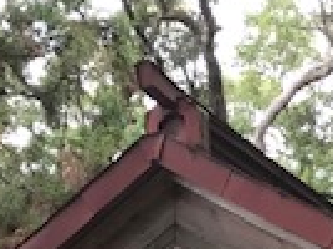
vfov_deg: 10.1
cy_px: 523
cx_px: 360
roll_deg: +1.0
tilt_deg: +6.4
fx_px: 1287
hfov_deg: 14.4
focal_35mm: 134
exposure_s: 1/120
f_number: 1.8
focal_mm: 3.99
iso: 40
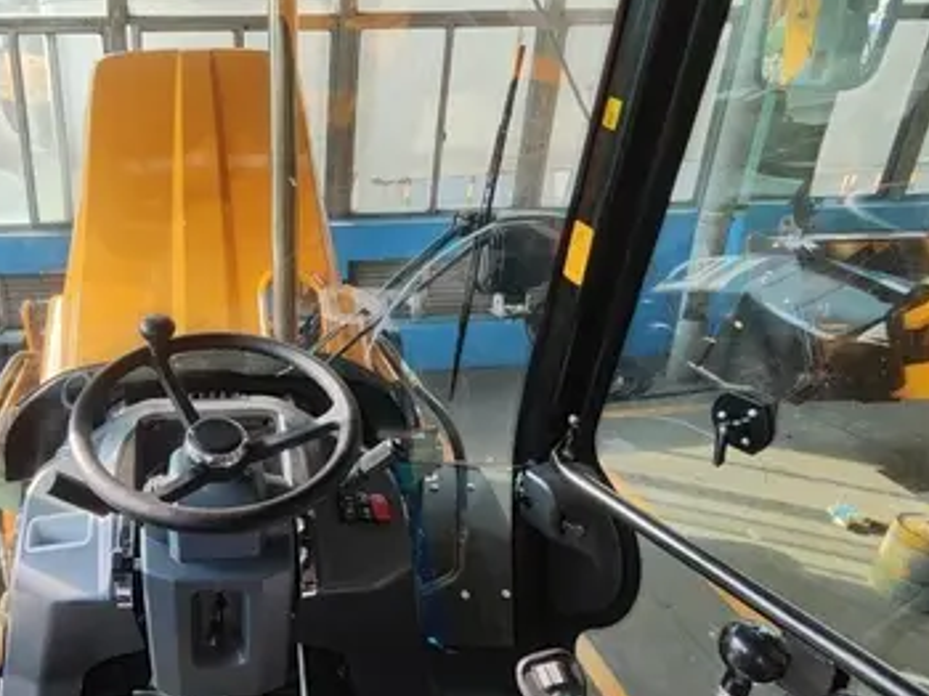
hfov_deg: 63.0
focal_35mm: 26
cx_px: 220
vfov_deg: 53.0
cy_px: 327
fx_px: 697
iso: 50
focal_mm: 2.13
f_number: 2.4
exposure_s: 1/57.5
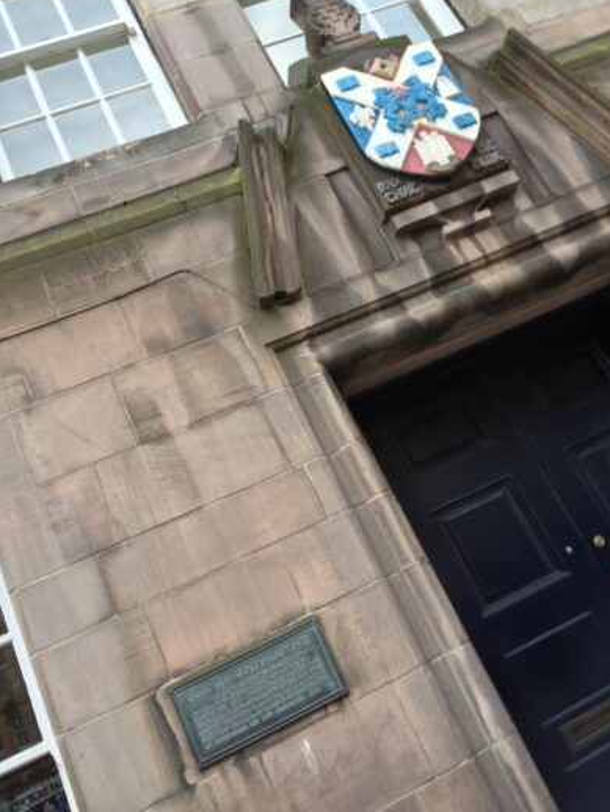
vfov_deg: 51.3
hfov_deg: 39.7
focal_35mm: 36
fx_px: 845
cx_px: 312
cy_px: 402
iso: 50
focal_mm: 4.28
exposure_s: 1/60
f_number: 2.4
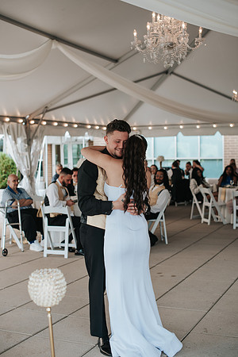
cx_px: 119
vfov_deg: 39.6
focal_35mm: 50
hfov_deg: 27.0
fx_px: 496
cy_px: 178
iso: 140
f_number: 2.8
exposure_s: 1/160
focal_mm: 50
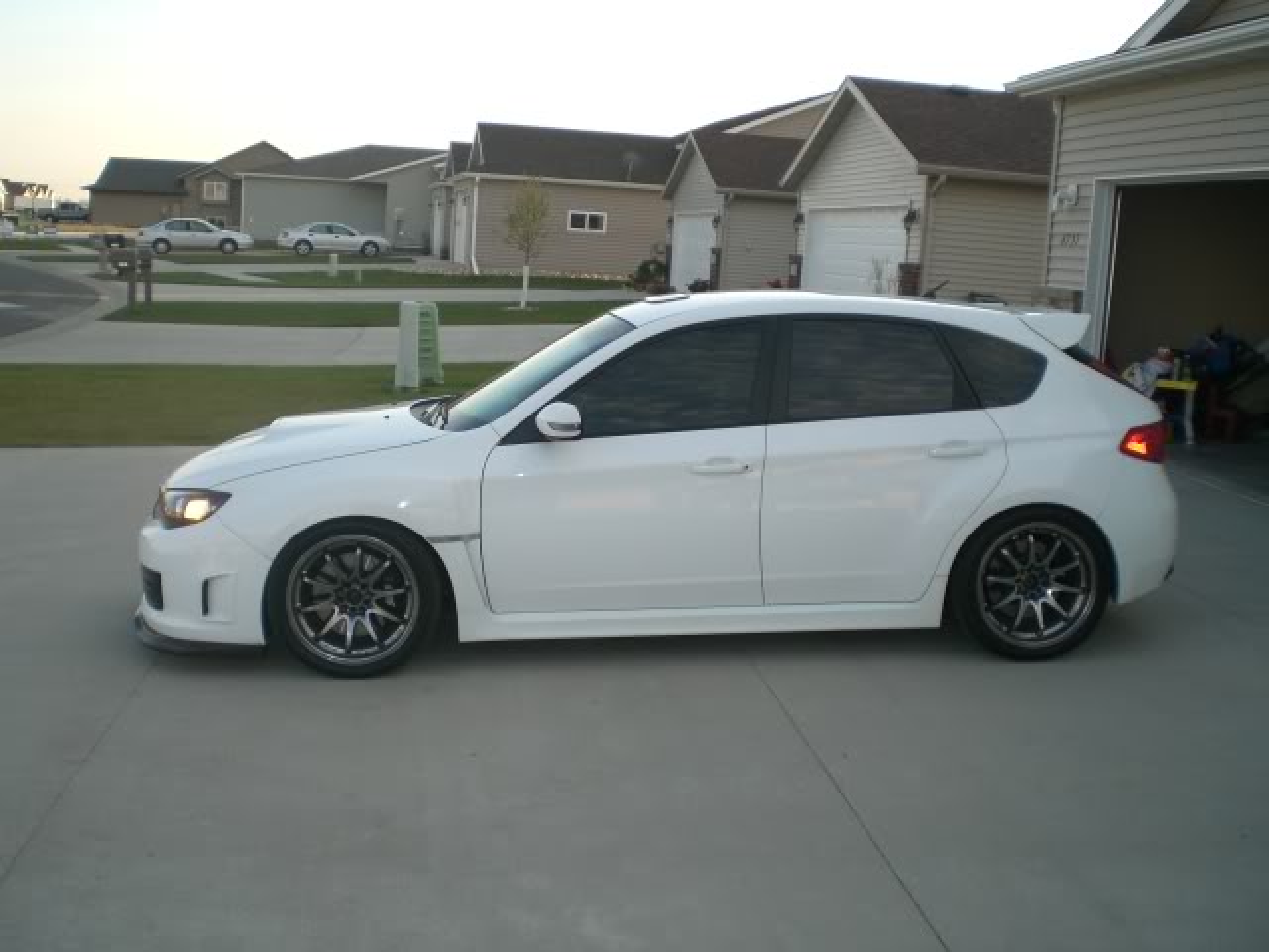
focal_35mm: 38
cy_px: 476
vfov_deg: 37.7
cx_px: 634
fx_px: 1393
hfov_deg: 49.0
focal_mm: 6.3
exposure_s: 1/200
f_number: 3.1
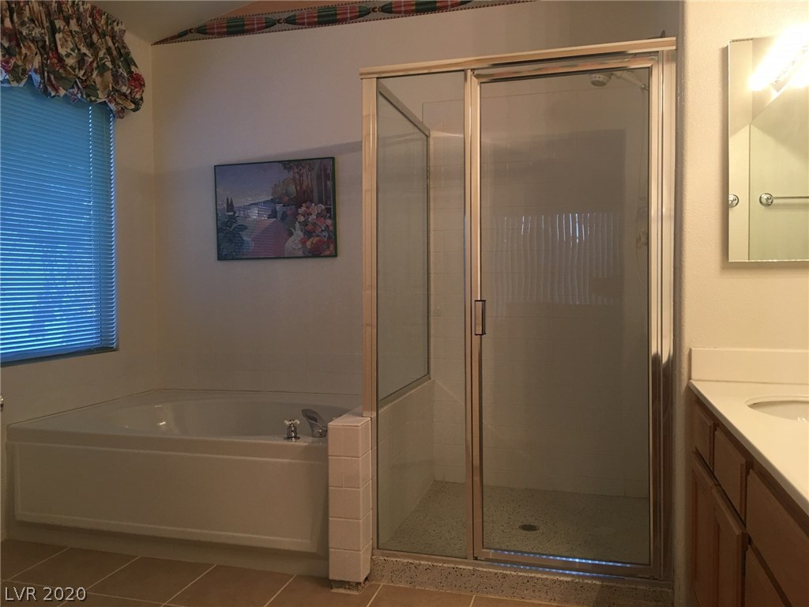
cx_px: 404
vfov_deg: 48.2
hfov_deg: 61.7
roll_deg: -0.4
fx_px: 678
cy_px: 304
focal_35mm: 29
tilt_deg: -0.1
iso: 50
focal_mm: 4.15
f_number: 2.2
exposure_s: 1/15
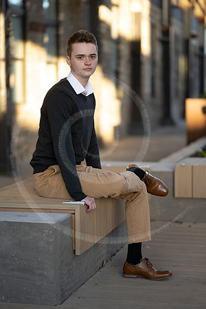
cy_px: 154
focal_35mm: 85
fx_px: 730
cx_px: 103
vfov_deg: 23.9
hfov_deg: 16.1
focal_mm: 85
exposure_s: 1/500
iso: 200
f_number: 1.8
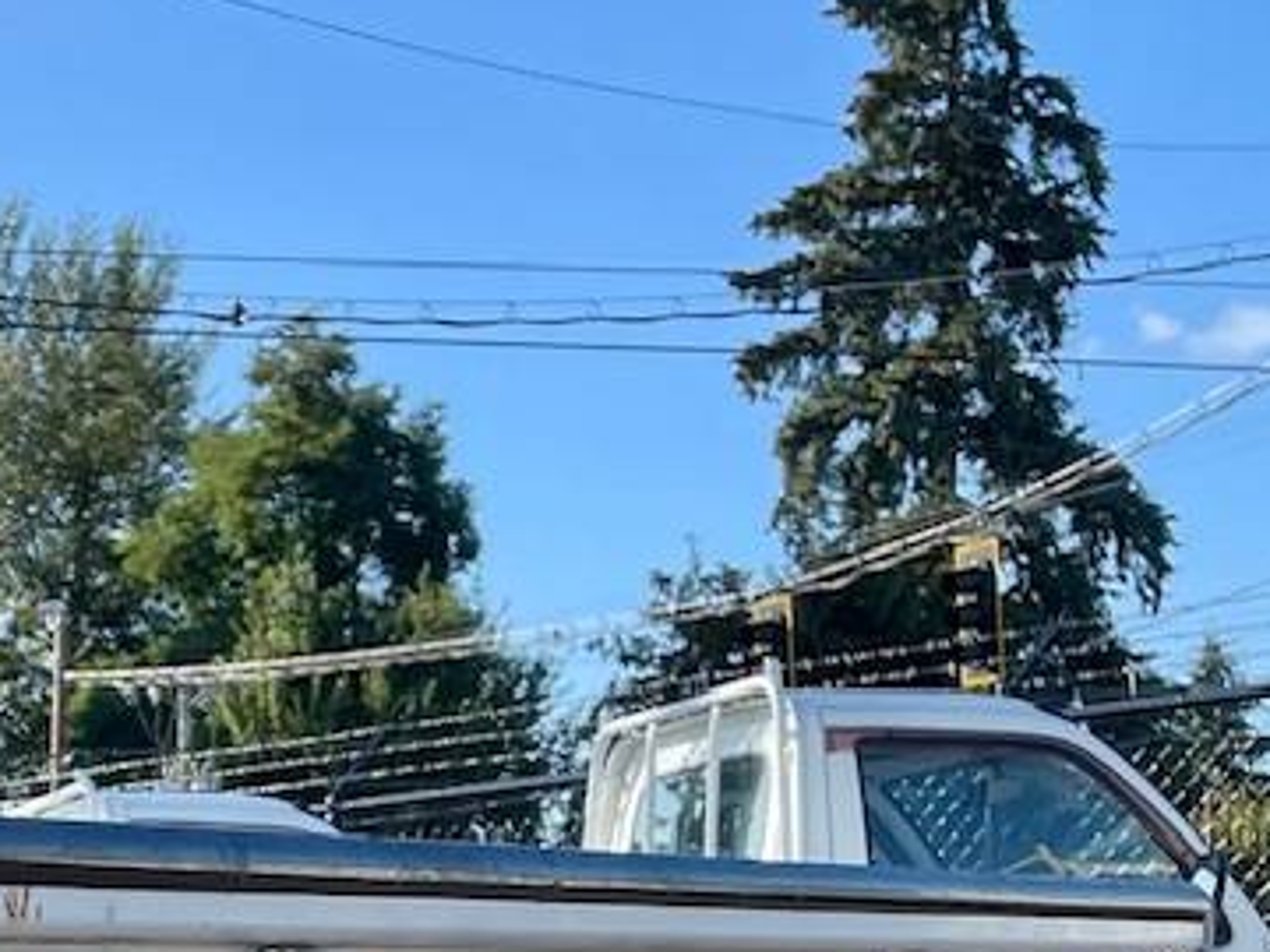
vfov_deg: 15.4
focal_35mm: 89
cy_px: 1396
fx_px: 3265
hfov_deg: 18.6
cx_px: -801
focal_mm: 5.1
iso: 32
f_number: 1.6
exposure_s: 1/1575
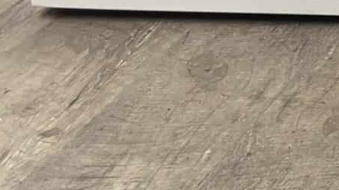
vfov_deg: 6.8
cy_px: -387
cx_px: 818
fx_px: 1447
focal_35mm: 161
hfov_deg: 11.2
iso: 32
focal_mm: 5.1
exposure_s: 1/121
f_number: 1.6
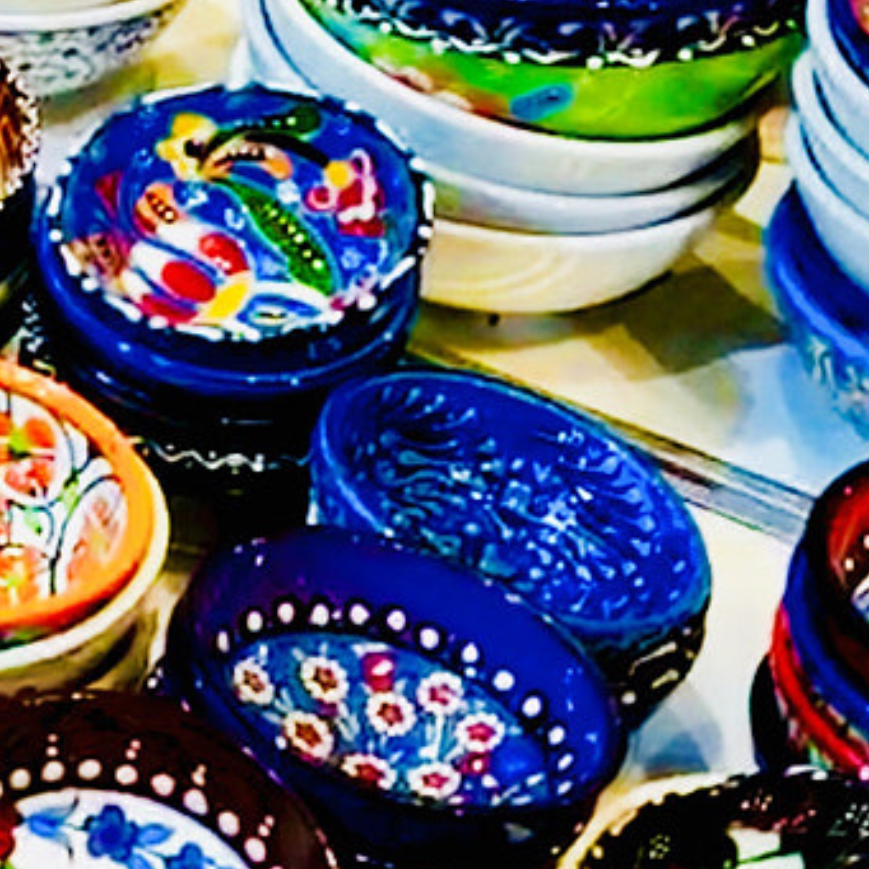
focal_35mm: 116
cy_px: -38
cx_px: -626
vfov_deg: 14.7
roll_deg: -0.2
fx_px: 3295
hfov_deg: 13.6
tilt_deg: -31.0
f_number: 1.8
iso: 40
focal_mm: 4
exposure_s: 1/30
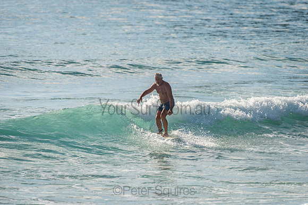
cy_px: 102
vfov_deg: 2.8
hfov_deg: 4.1
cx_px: 154
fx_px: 4279
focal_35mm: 500
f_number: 5.6
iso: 110
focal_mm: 500
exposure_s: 1/2000
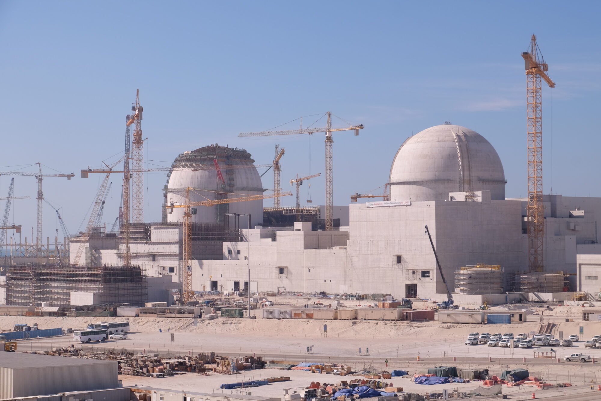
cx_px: 300
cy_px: 200
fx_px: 1319
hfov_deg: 25.7
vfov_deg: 17.3
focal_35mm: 79
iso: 250
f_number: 11
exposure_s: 1/400
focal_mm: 52.4
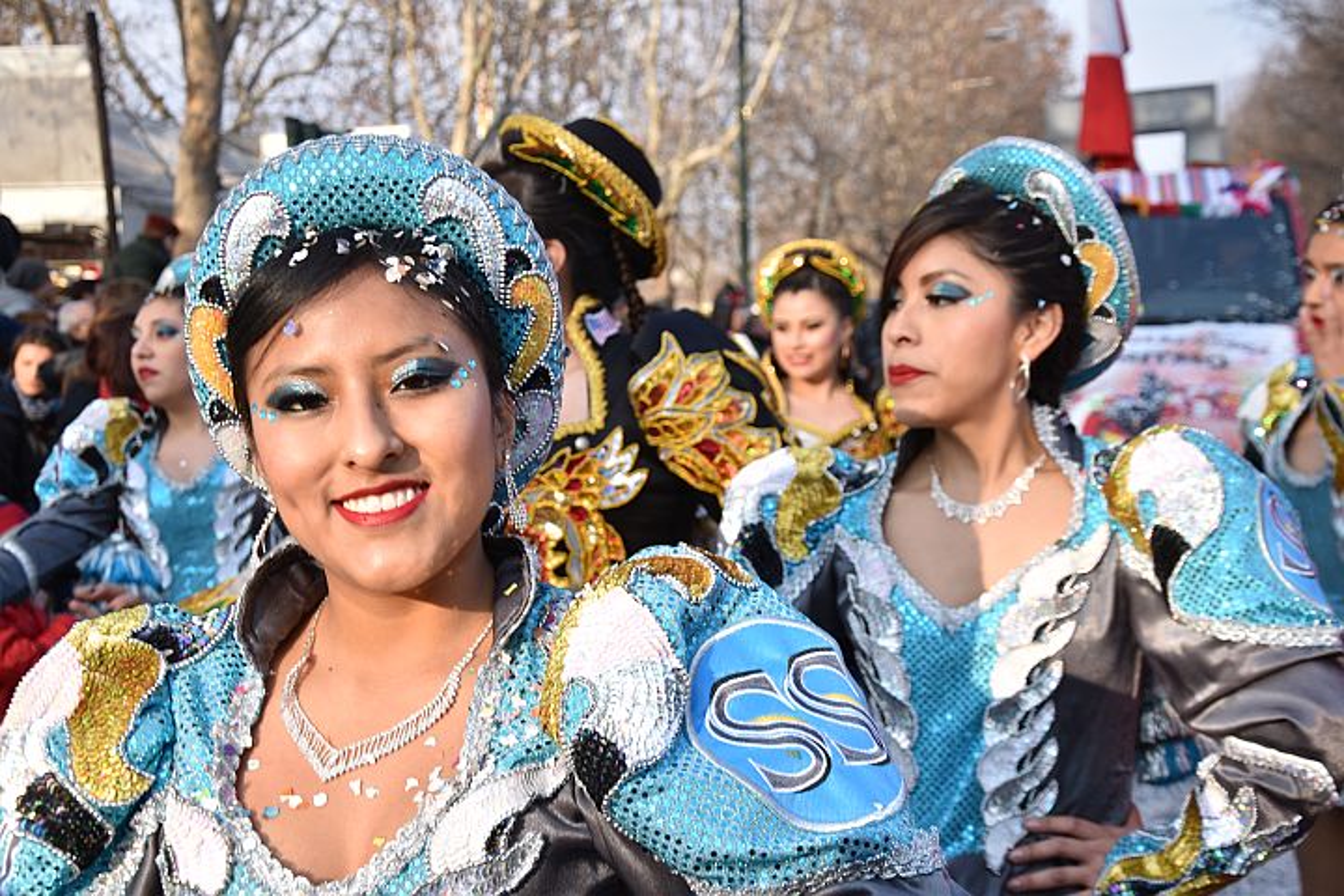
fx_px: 1904
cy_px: 448
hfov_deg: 38.9
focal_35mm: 51
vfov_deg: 26.5
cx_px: 672
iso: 100
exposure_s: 1/200
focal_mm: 34
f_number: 7.1
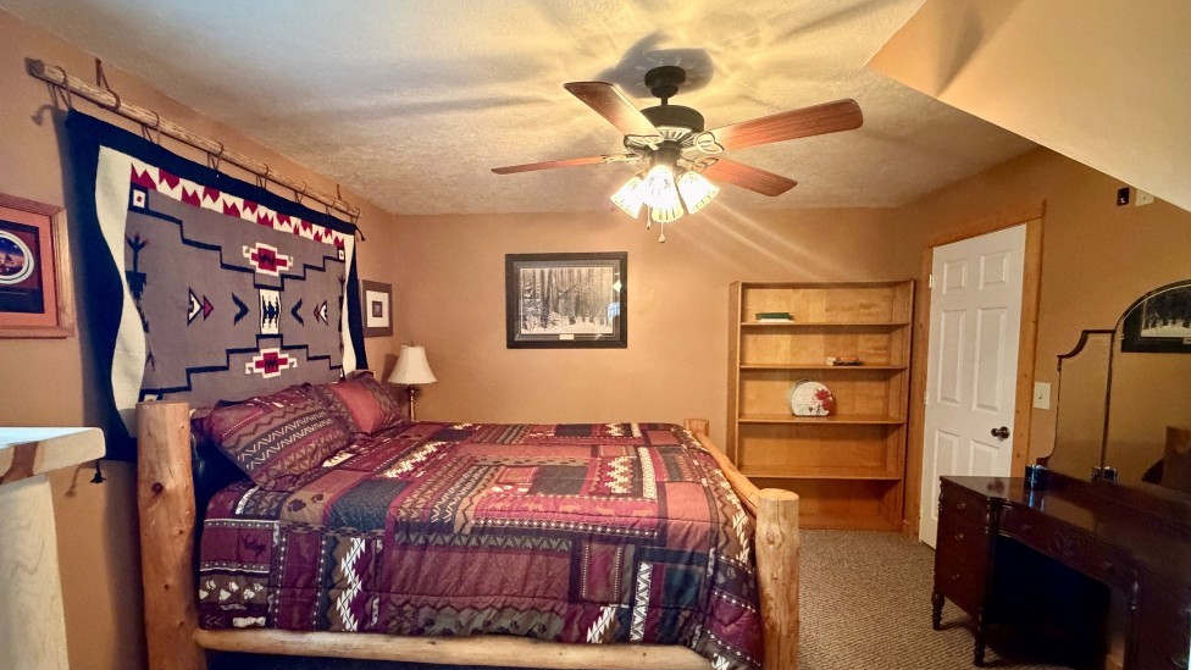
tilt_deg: -4.0
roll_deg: +0.1
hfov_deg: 99.3
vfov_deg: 66.9
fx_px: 505
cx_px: 576
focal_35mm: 16
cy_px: 370
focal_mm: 2.22
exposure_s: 1/40
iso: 1000
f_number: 2.2
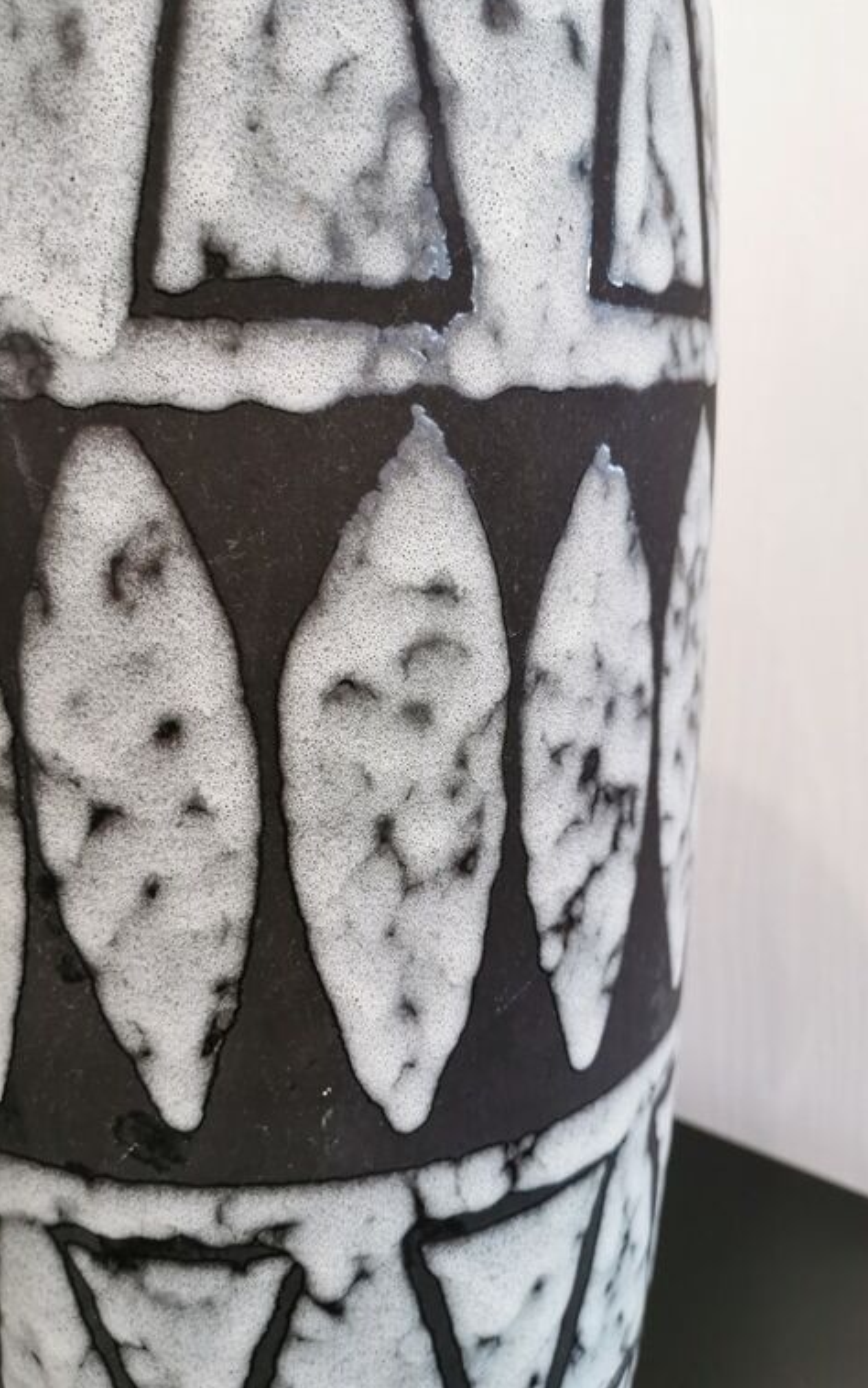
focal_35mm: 29
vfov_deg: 64.6
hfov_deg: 43.1
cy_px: 689
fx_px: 1097
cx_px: 405
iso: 200
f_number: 1.8
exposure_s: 1/50
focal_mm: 5.58
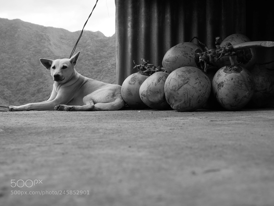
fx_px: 444
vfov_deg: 26.1
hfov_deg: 34.3
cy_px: 103
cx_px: 137
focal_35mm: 56
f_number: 7.1
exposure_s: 1/160
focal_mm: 28
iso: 200
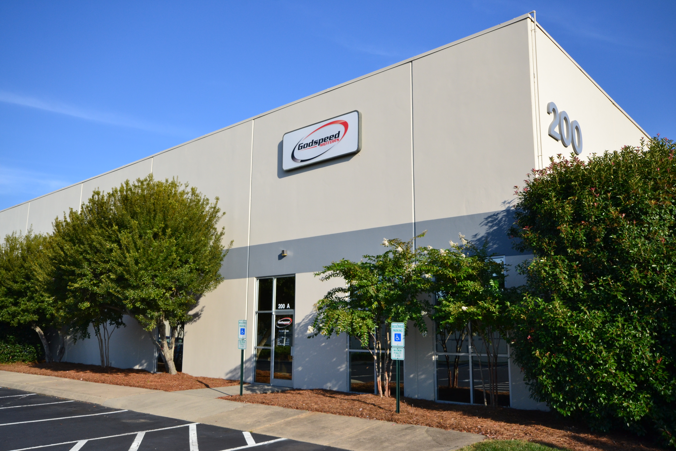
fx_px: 563
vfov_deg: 43.6
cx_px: 338
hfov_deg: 61.9
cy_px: 226
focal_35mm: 30
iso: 400
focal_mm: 20
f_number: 11
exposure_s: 1/400
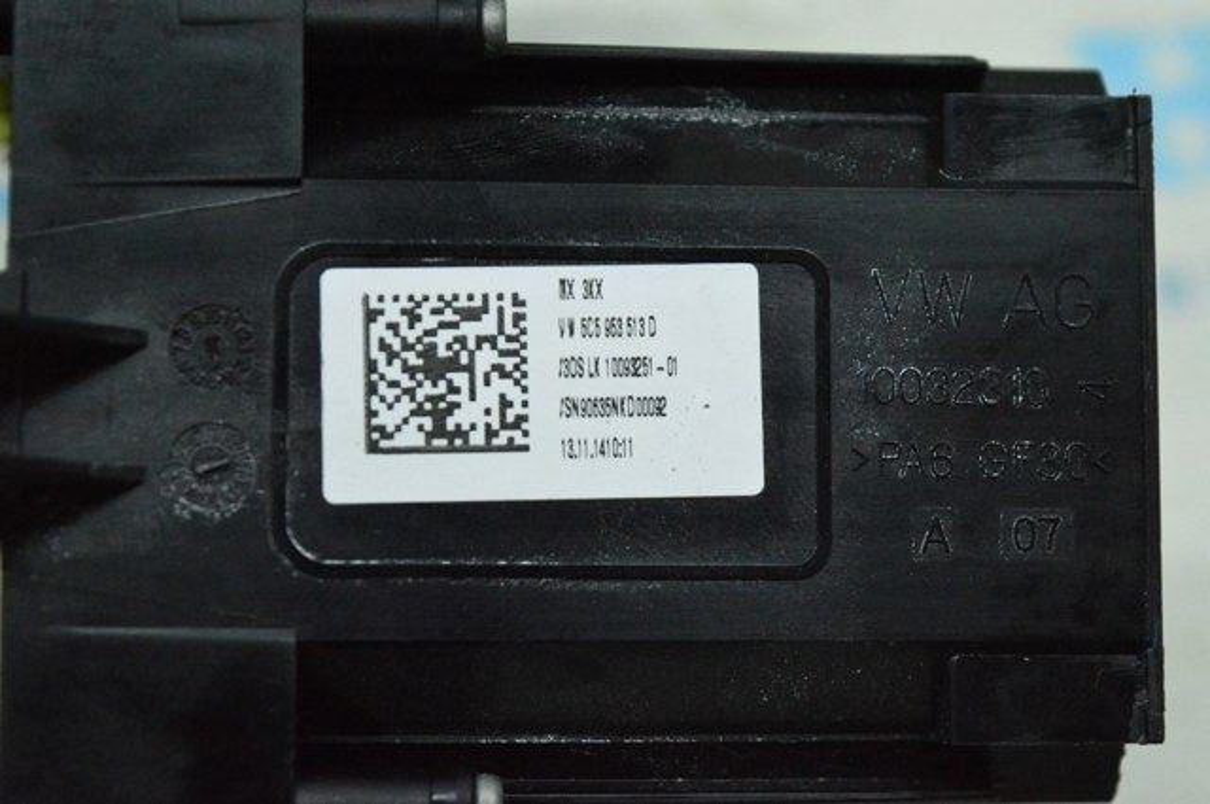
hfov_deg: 24.6
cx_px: 605
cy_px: 402
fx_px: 2769
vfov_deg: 16.5
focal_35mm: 82
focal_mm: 55
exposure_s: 1/400
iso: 6400
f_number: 5.6
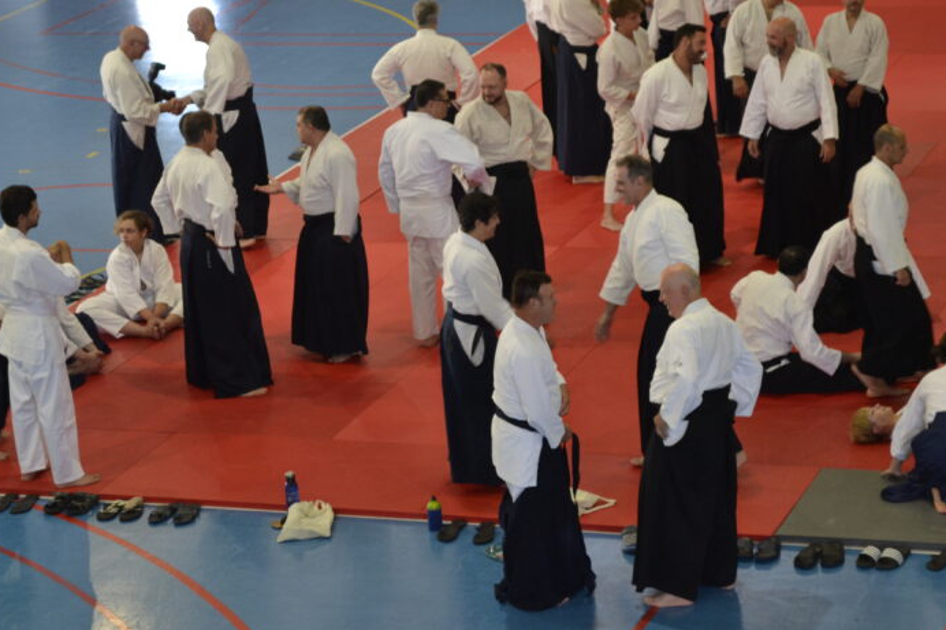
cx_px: 529
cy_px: 215
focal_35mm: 111
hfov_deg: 18.4
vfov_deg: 12.3
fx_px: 2916
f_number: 5.6
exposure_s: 1/60
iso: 800
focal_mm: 50
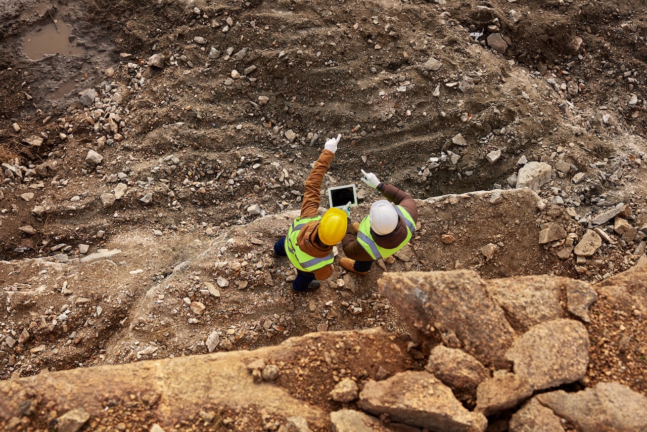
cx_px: 324
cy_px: 216
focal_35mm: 35
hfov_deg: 54.4
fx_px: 629
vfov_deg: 37.9
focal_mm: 35
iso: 100
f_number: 6.3
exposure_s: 1/400
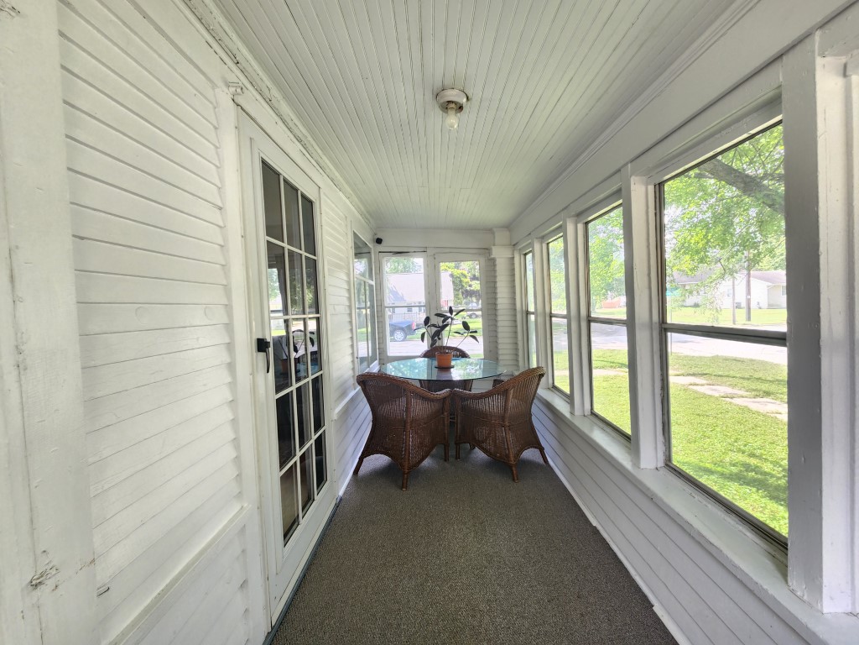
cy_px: 322
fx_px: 323
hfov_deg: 106.2
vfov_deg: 89.9
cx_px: 430
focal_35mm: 13
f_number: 2.2
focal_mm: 2.2
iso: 80
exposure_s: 1/60
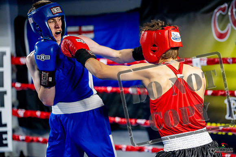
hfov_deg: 20.7
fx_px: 647
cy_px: 92
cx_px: 139
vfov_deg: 13.8
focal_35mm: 99
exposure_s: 1/1000
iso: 4000
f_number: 2
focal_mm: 84
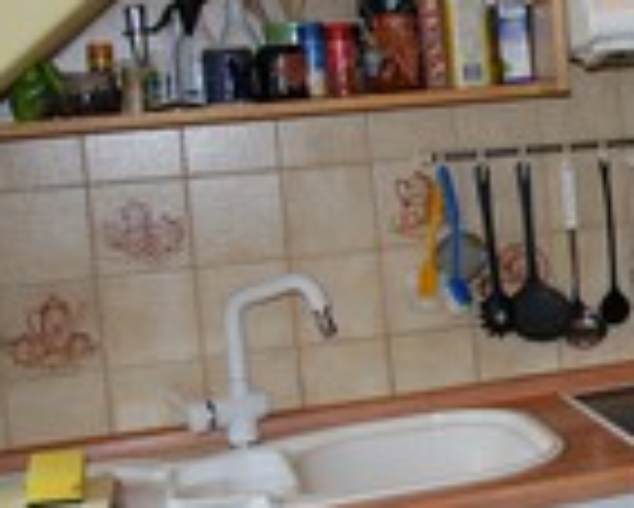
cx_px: 841
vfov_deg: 21.2
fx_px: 1352
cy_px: 193
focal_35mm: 72
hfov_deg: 23.2
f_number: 3.8
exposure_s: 1/60
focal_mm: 18
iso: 200
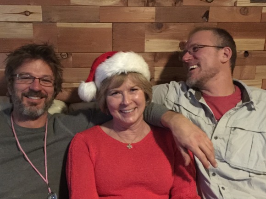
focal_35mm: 40
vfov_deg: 35.9
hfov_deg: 46.7
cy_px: 112
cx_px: 117
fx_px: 307
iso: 320
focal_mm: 4.15
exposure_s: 1/4
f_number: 2.2
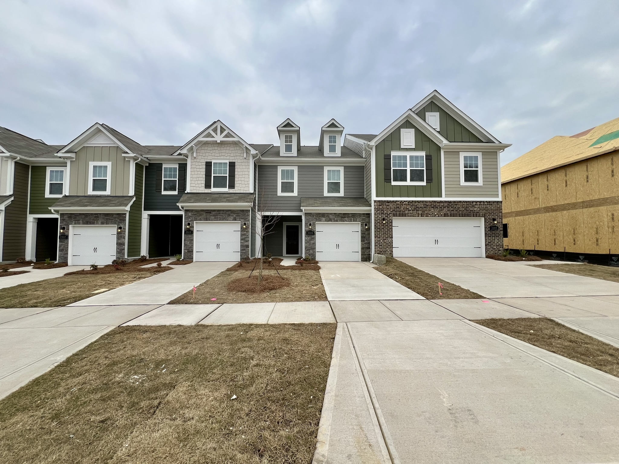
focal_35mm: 13
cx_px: 310
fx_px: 232
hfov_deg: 106.2
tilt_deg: +1.4
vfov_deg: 89.9
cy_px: 232
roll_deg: -0.2
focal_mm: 1.57
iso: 32
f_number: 1.8
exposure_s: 1/1410
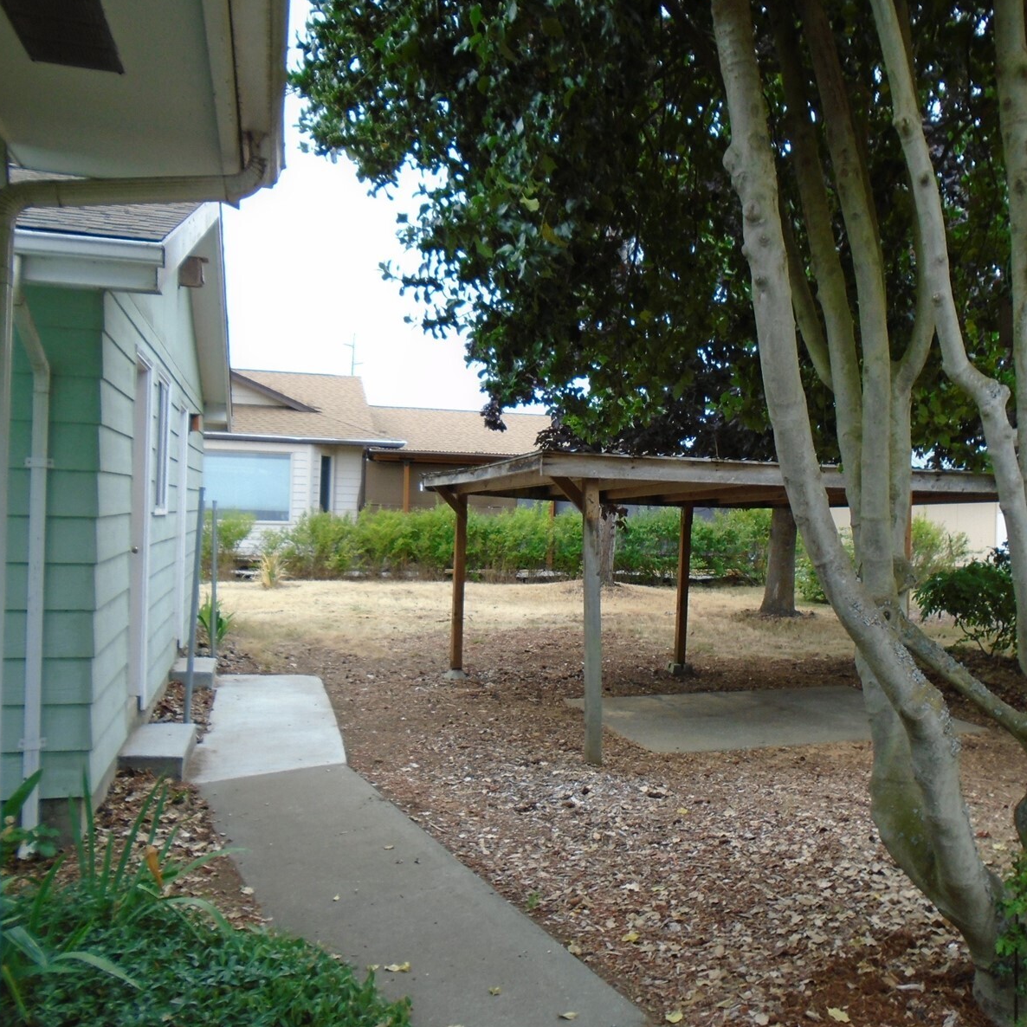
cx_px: 626
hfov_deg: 52.1
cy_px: 511
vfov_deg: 52.5
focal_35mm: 31
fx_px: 1041
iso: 100
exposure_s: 1/160
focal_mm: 4.6
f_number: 3.2
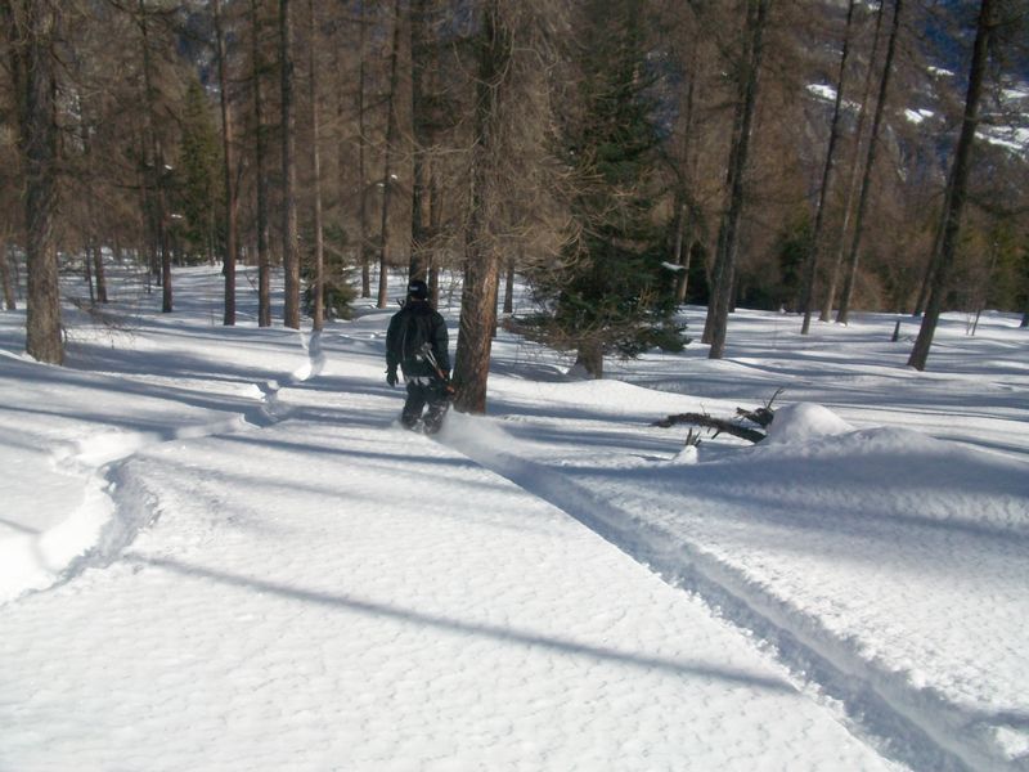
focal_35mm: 34
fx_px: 1011
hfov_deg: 54.0
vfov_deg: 41.8
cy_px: 386
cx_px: 514
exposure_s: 1/800
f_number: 5.5
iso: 80
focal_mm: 5.7
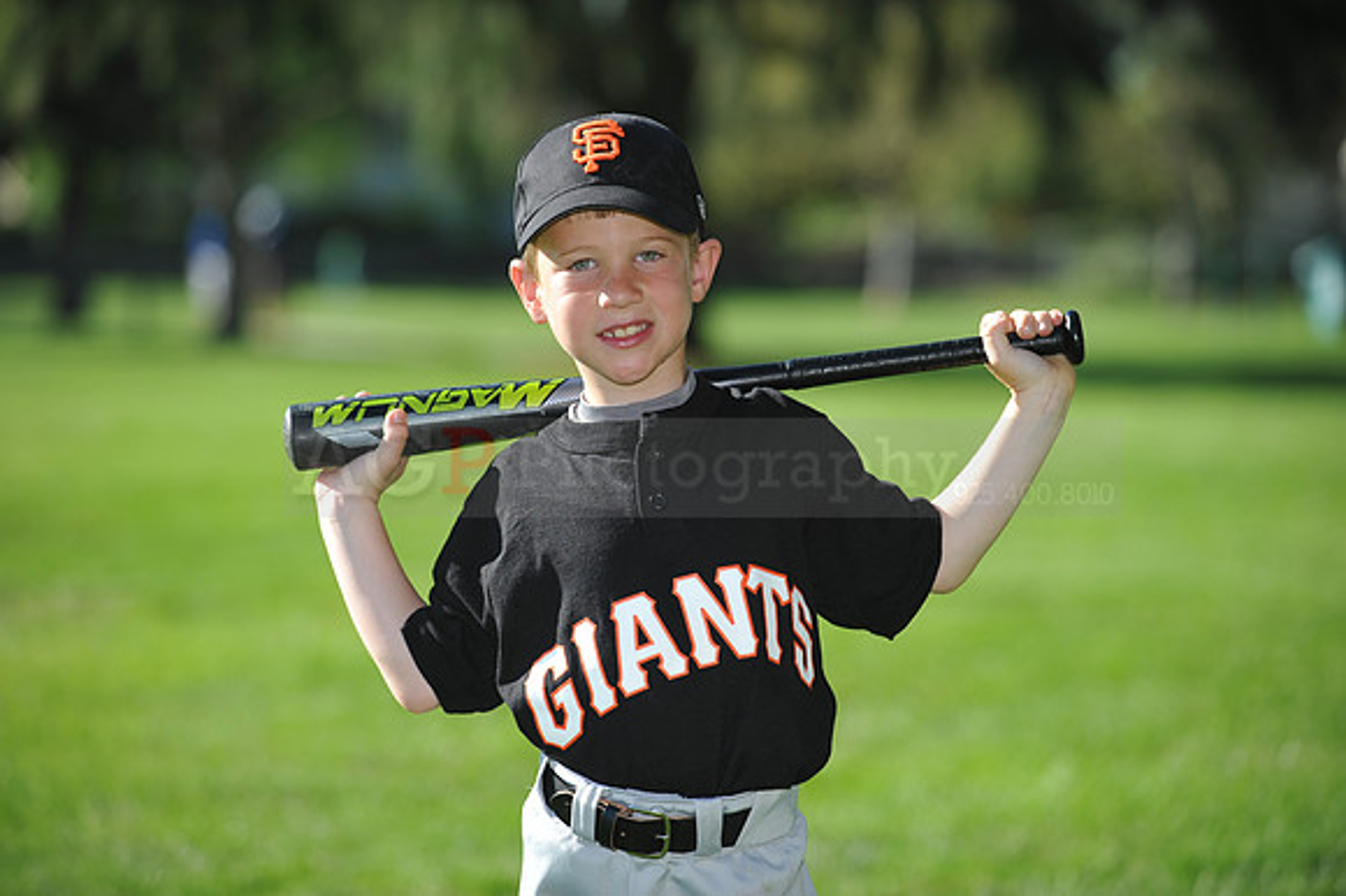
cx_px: 673
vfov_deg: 9.5
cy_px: 448
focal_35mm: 145
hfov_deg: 14.2
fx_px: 5418
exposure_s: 1/1000
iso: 200
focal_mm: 145
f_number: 4
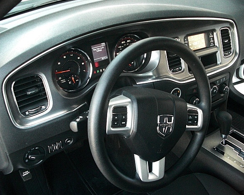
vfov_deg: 39.1
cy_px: 97
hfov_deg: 47.9
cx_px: 127
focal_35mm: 38
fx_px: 274
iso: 800
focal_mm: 6.3
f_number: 2.8
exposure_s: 1/125
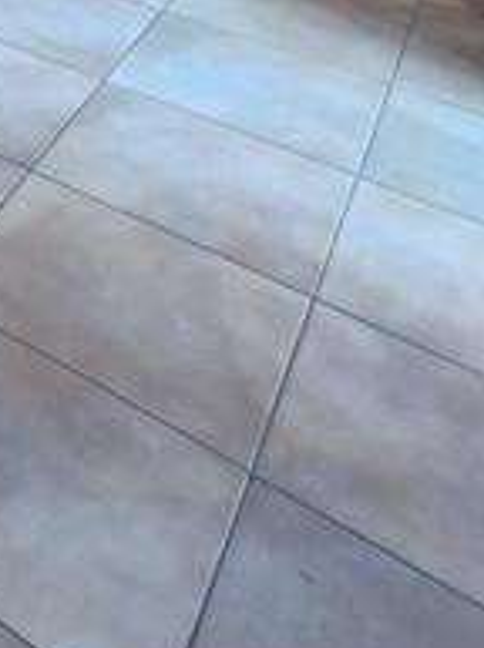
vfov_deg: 23.7
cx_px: -521
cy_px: -433
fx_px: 1010
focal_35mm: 54
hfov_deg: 17.6
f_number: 2.2
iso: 160
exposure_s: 1/50
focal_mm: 1.74
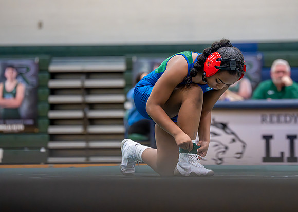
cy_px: 105
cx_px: 187
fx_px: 1260
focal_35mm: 149
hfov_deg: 13.5
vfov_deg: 9.6
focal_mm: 121
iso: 5000
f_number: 2.8
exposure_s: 1/1000
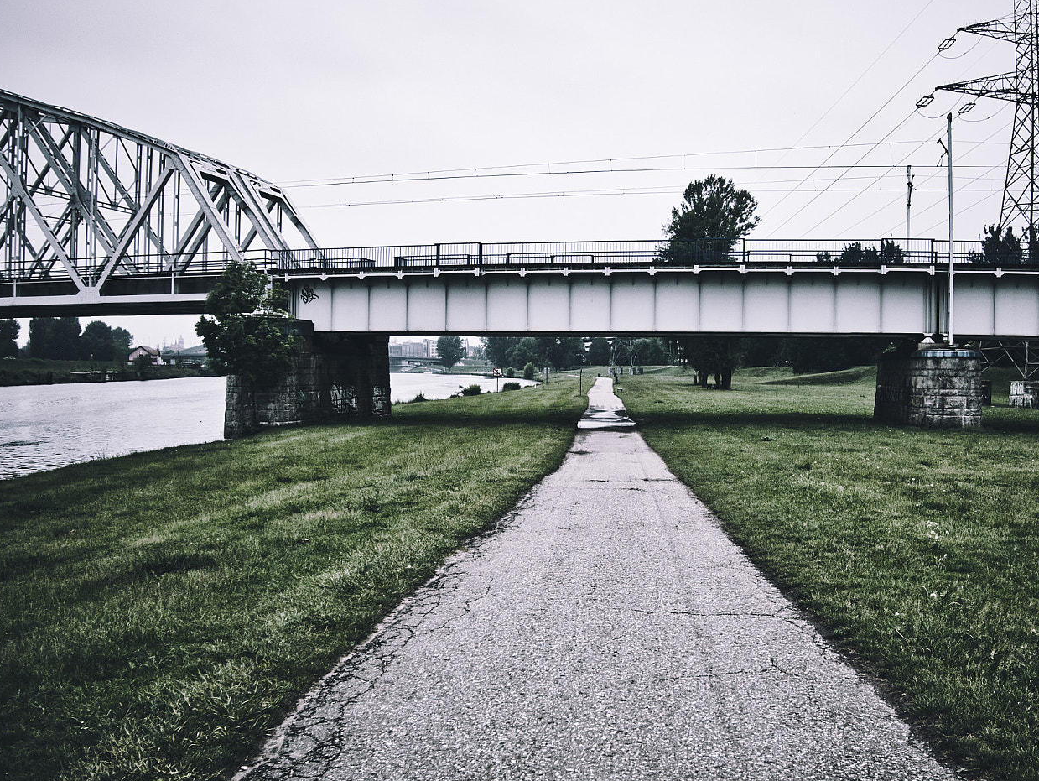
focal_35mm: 31
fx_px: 931
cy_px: 421
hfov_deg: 58.1
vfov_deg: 45.5
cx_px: 593
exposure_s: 1/500
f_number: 3.5
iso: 200
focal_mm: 12
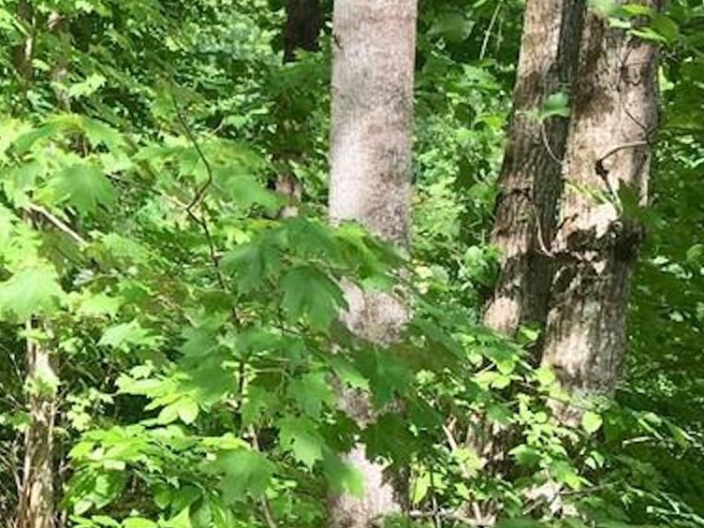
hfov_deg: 23.4
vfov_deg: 18.7
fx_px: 1607
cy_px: 261
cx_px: -50
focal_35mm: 79
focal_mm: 4.15
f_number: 2.2
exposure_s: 1/361
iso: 25
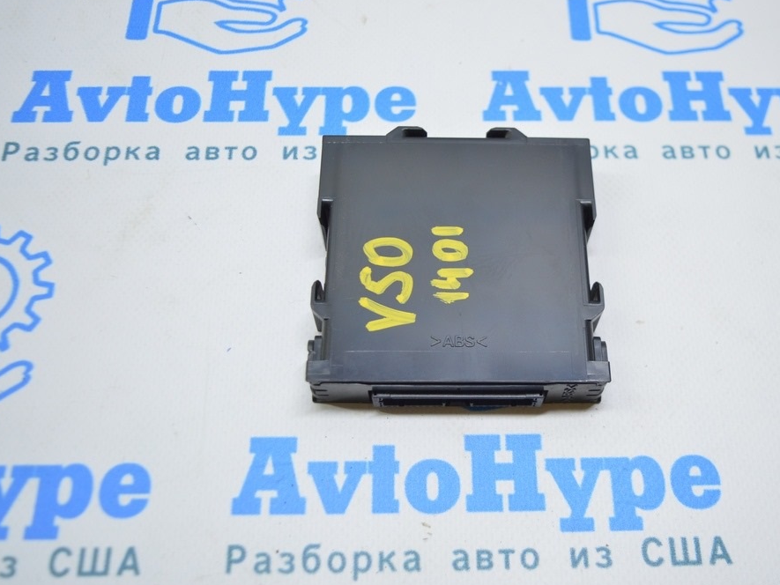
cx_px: 442
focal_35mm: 40
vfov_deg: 36.0
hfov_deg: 46.7
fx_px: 901
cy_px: 290
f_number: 4
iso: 400
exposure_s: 1/50
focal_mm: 24
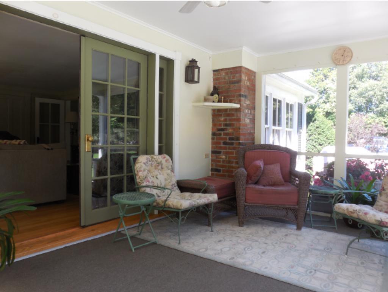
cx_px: 194
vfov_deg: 53.1
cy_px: 146
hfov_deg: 67.3
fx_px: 292
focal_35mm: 26
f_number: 3.5
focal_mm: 4.6
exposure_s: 1/60
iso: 125
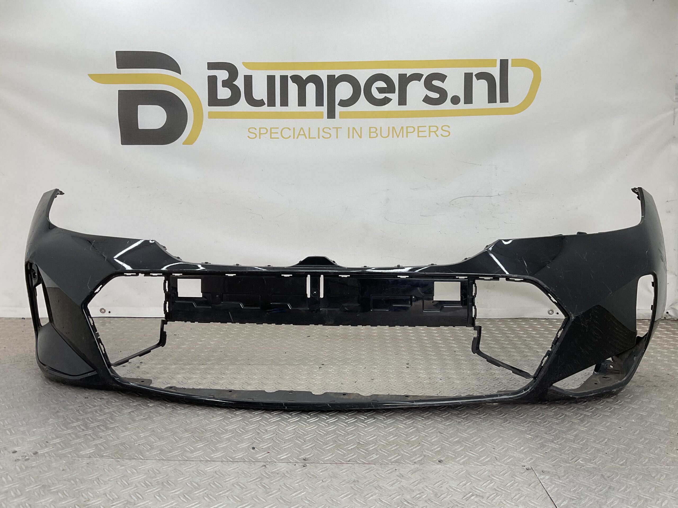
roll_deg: -1.3
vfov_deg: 48.2
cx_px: 339
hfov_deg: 61.7
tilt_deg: -8.0
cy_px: 254
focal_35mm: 29
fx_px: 568
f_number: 1.8
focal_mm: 3
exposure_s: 1/151
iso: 16
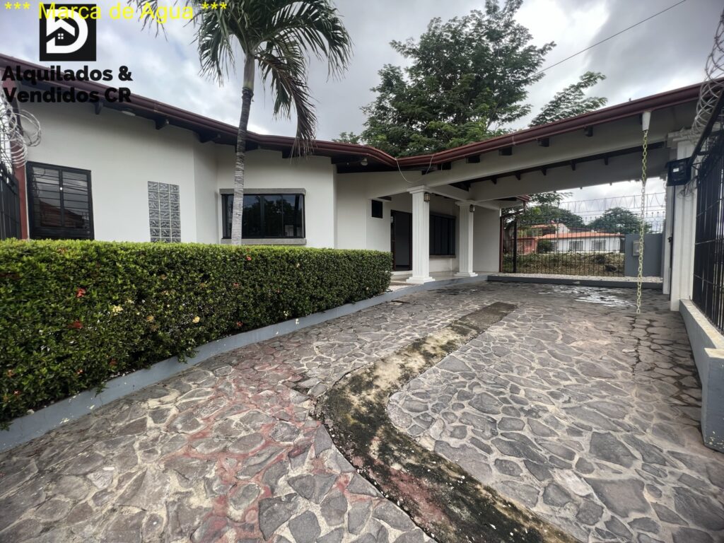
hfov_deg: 106.2
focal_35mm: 13
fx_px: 272
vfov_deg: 89.9
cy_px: 272
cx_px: 362
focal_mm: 1.57
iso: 32
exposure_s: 1/412
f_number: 1.8
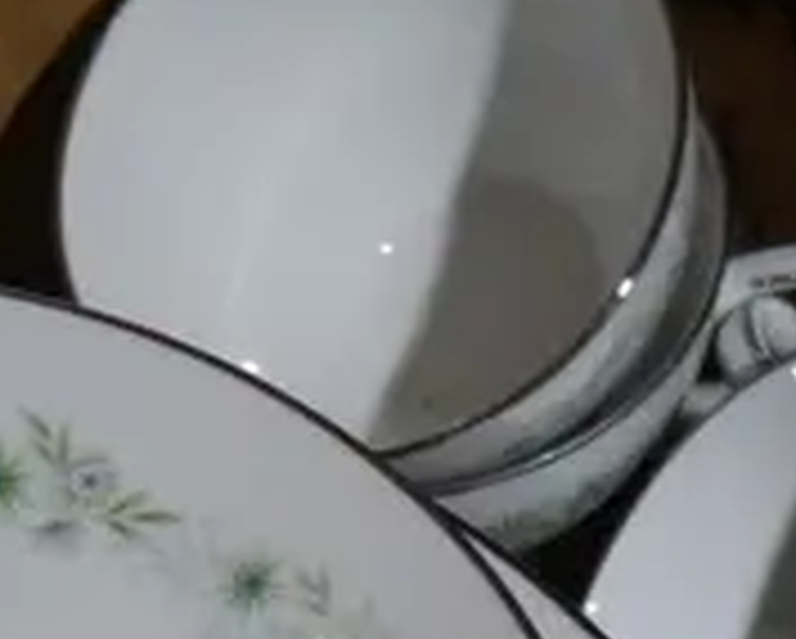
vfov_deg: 6.5
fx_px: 5330
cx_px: 648
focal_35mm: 226
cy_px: 1627
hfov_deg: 8.5
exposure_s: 1/60
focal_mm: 20
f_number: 4.5
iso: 500
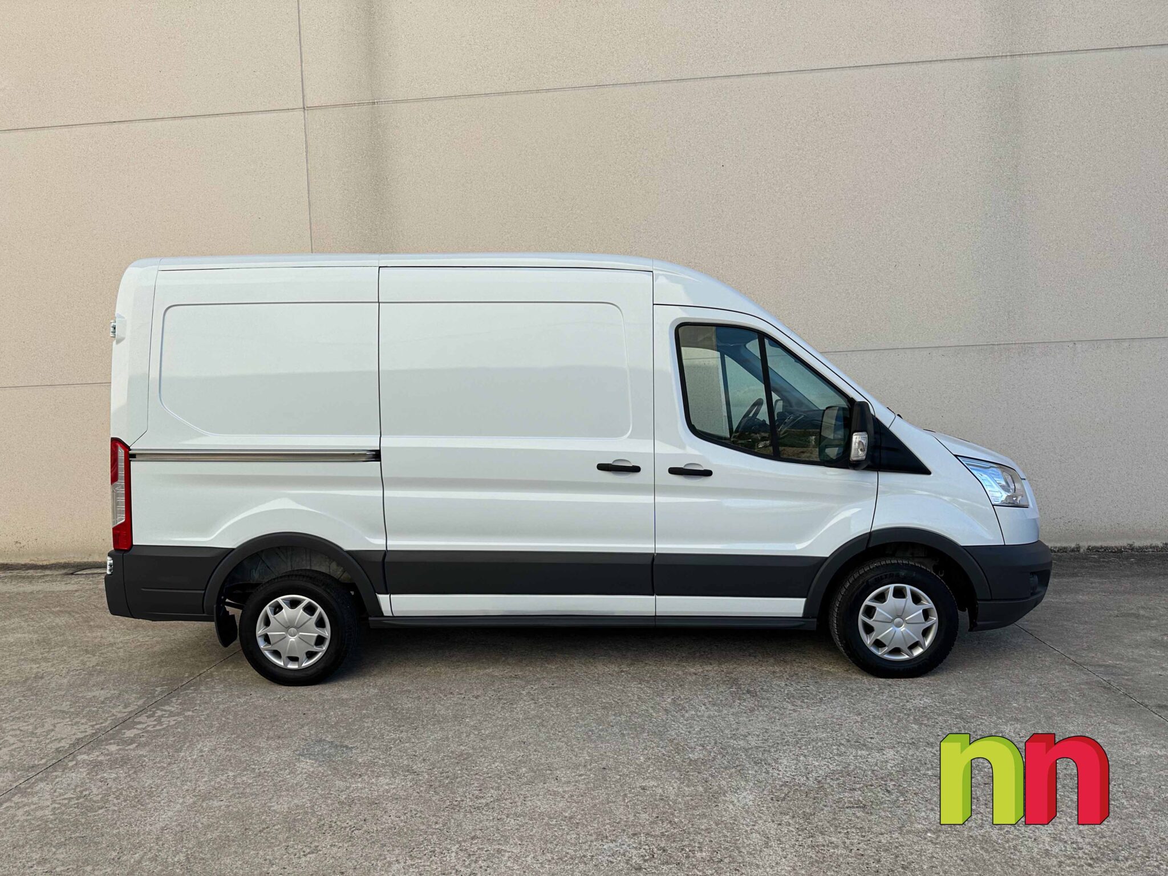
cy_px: 438
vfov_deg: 56.8
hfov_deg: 71.6
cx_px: 584
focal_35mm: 24
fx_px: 810
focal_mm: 6.86
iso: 80
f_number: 1.8
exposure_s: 1/3200
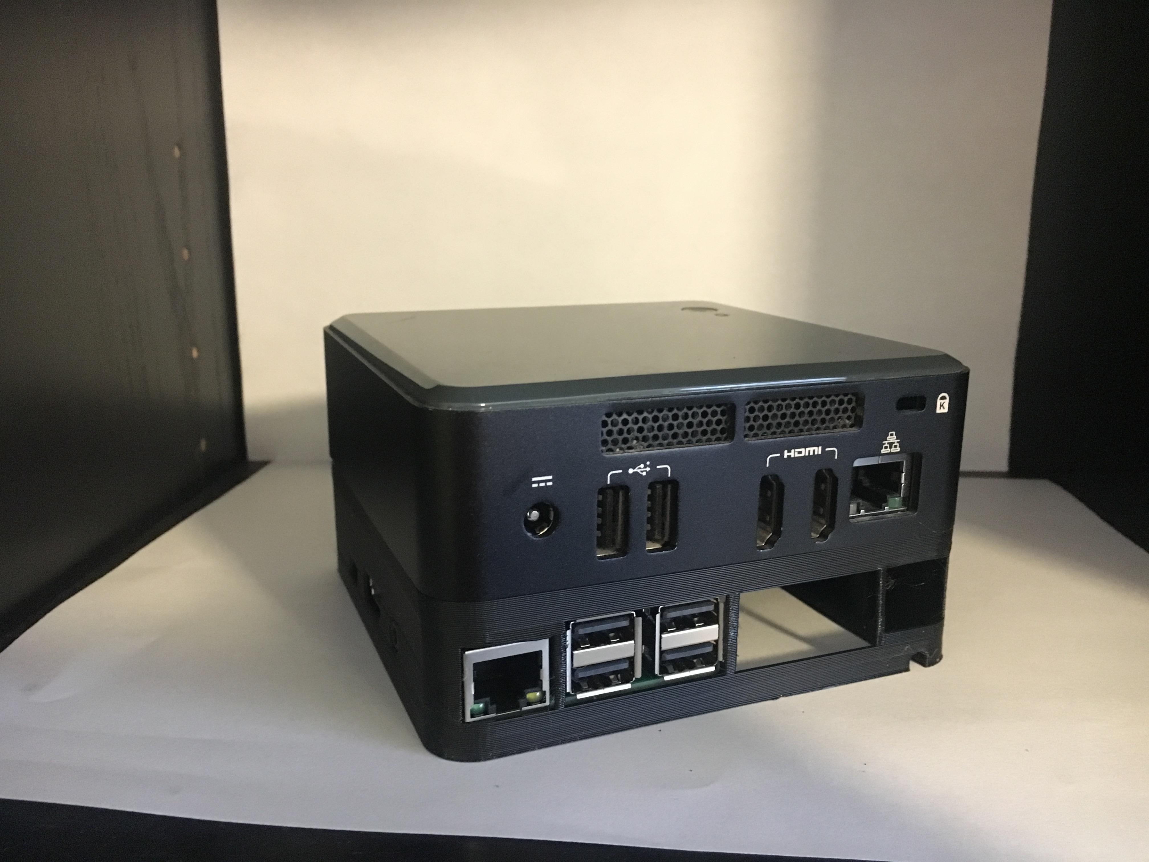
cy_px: 431
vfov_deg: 48.2
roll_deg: +0.9
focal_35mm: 29
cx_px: 574
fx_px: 963
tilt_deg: -13.6
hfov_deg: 61.7
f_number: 2.2
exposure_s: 1/15
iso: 320
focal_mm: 4.15
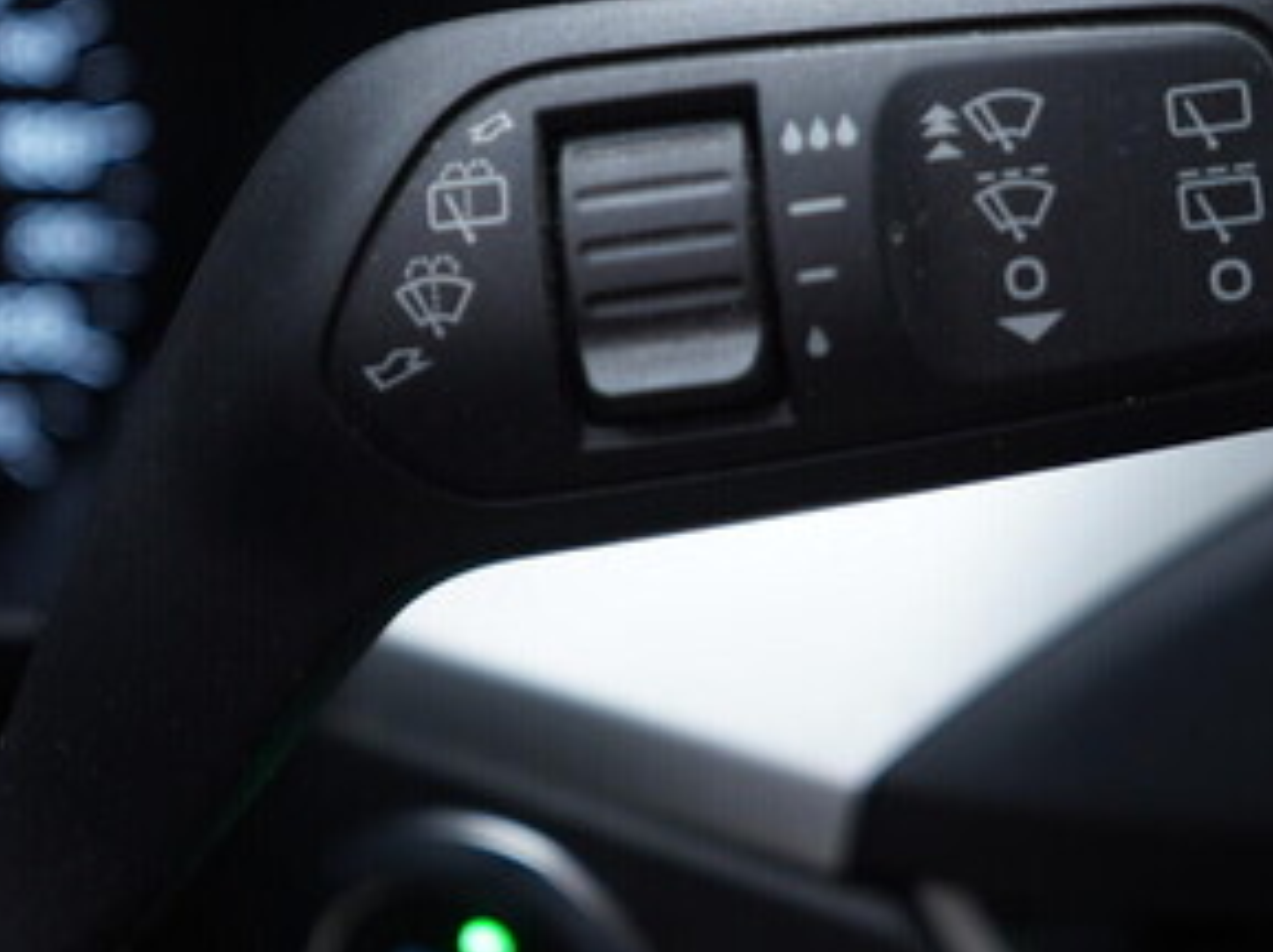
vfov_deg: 22.1
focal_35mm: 66
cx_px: 815
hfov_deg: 29.3
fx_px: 2424
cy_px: 324
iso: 200
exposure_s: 1/40
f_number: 2.8
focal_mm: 24
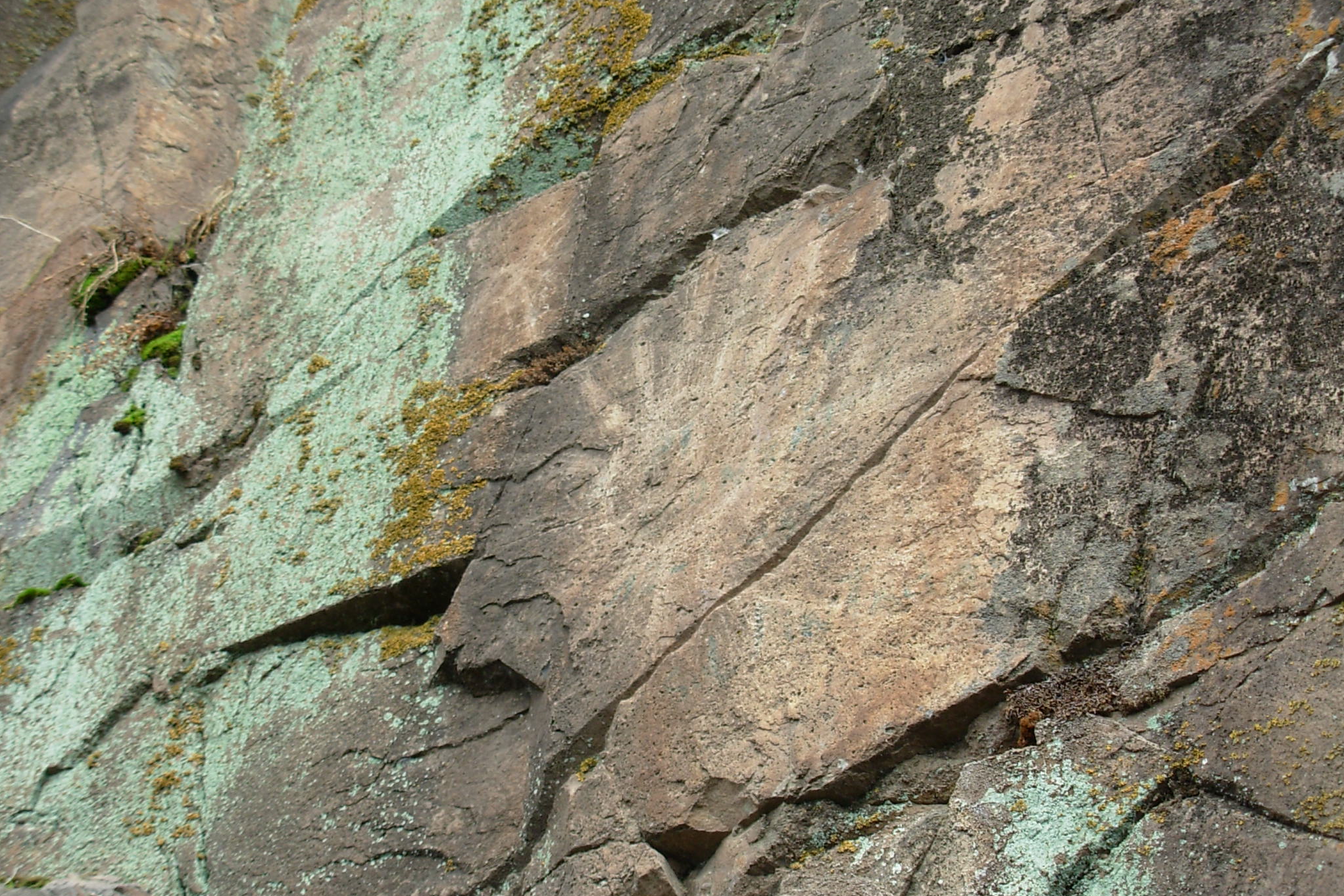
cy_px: 451
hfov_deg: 27.7
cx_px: 673
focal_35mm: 73
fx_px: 2725
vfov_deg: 18.7
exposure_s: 1/102
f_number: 3.5
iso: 50
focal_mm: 11.5
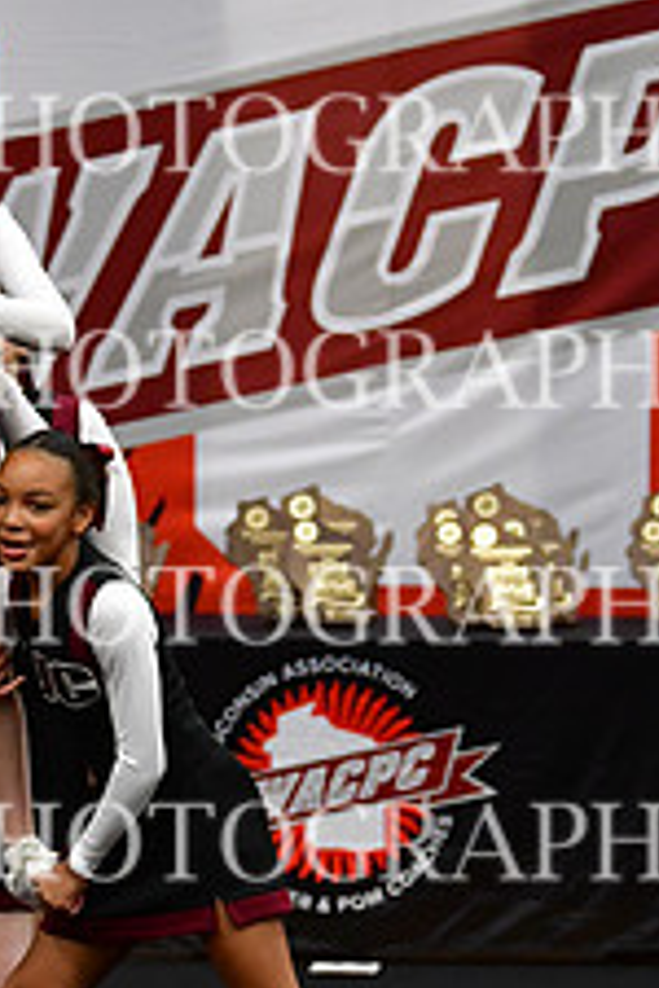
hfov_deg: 3.4
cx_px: -108
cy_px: 487
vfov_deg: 5.1
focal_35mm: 405
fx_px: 11120
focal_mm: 105
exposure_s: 1/800
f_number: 2.8
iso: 4000
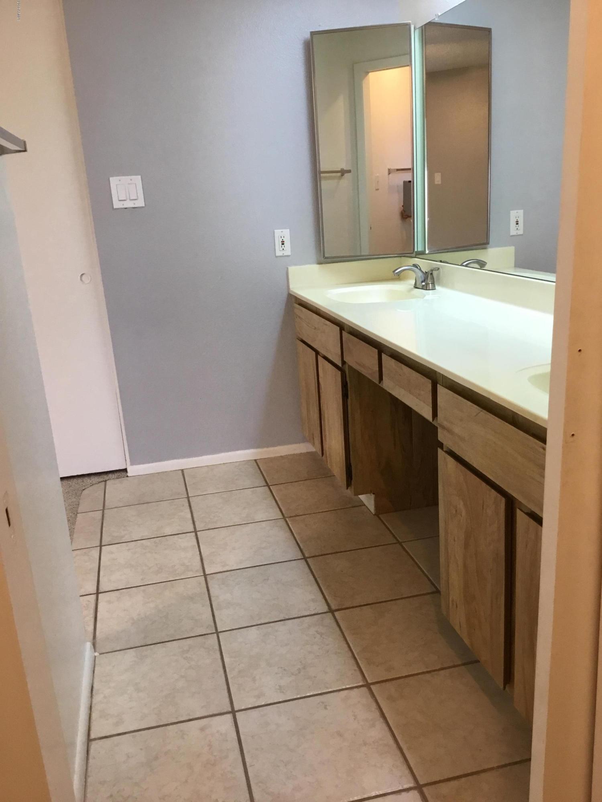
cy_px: 401
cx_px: 301
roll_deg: +3.3
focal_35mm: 31
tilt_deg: -16.3
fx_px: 719
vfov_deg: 58.4
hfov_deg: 45.4
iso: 100
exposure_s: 1/33
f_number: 2.4
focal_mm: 3.3
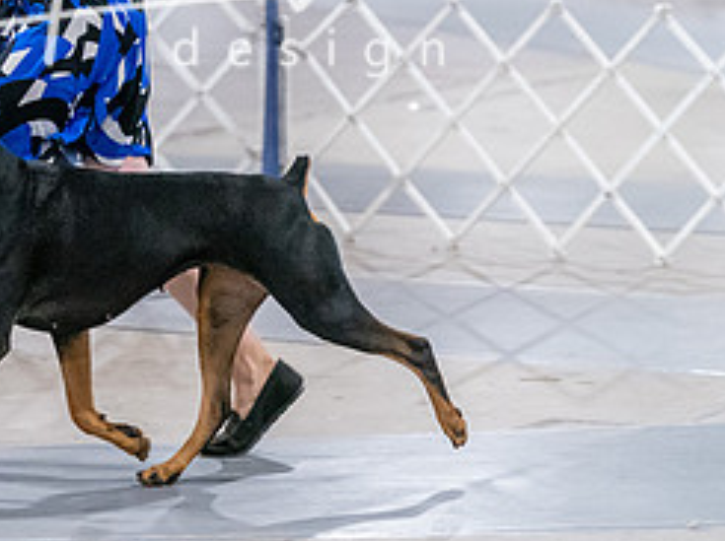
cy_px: 140
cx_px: 77
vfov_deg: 5.4
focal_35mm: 276
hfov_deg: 7.2
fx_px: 5772
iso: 6400
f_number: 3.2
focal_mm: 121
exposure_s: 1/320
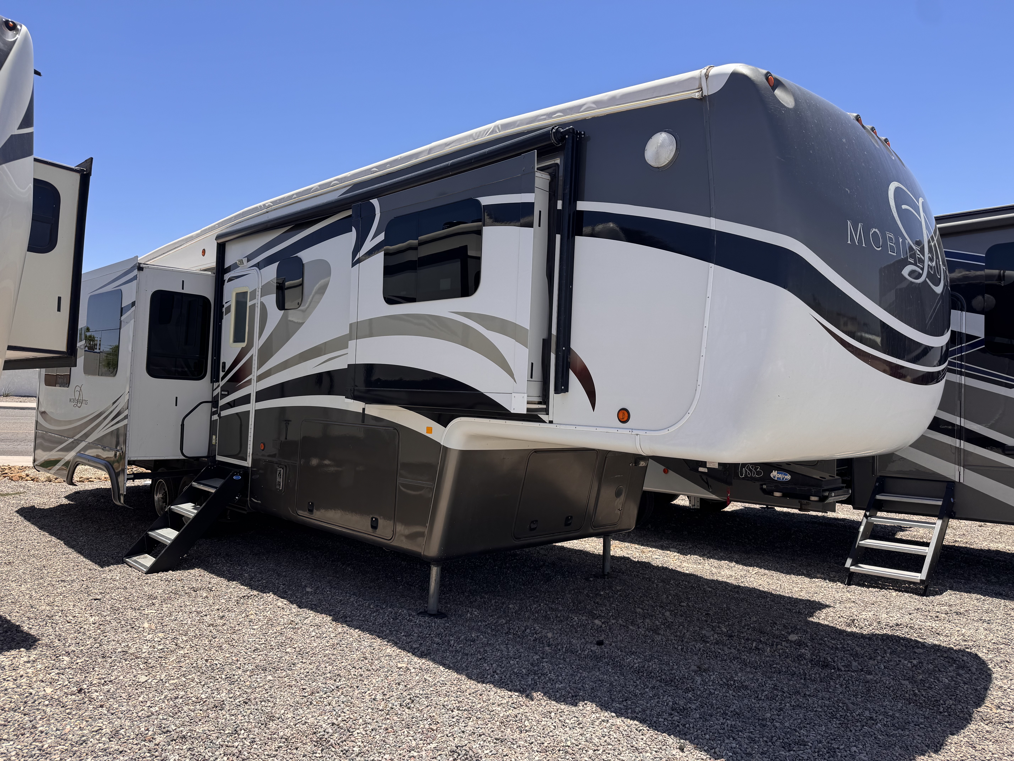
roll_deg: +0.7
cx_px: 507
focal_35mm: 24
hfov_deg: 71.6
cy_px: 380
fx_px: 703
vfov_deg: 56.8
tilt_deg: -2.3
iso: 80
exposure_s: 1/3096
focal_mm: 6.76
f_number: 1.78
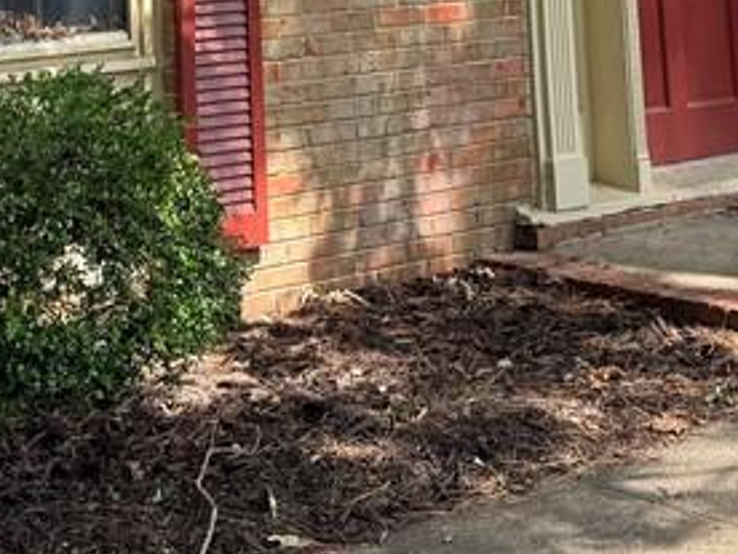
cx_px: 281
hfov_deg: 22.0
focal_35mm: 89
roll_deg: +2.0
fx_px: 1897
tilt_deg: +5.9
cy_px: -313
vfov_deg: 15.2
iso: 64
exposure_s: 1/142
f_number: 1.78
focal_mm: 6.76
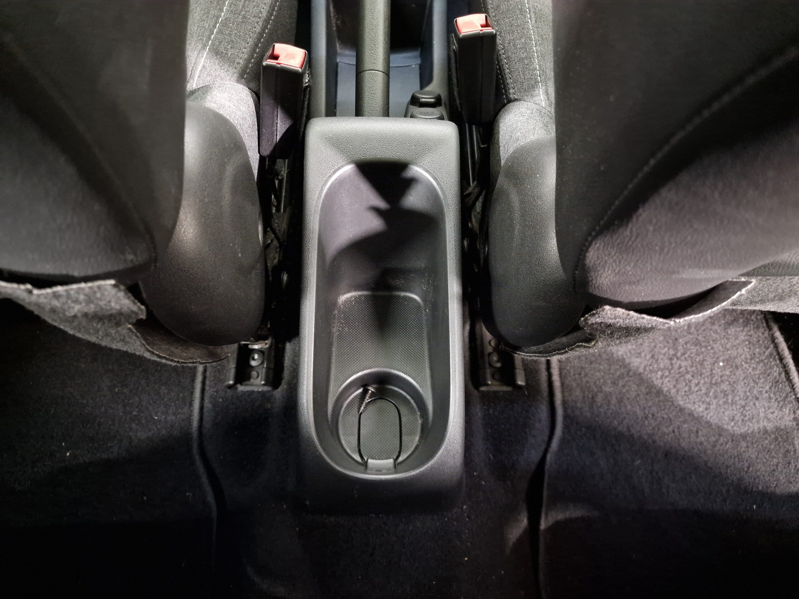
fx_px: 531
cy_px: 300
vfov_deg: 58.9
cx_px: 400
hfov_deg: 73.9
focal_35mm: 23
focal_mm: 6.4
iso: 1000
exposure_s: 1/10
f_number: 1.8
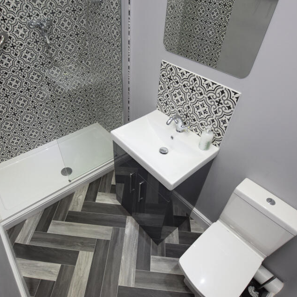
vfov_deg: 74.8
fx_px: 194
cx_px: 134
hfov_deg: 74.6
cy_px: 147
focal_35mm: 20
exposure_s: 1/100
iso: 800
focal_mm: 10
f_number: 5
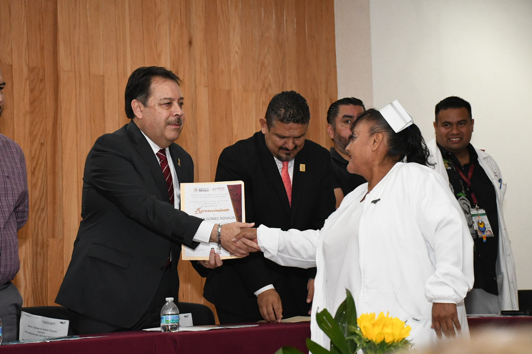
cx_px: 266
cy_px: 177
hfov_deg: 26.0
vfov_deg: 17.5
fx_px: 1153
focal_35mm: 78
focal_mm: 52
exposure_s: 1/125
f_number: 7.1
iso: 5000
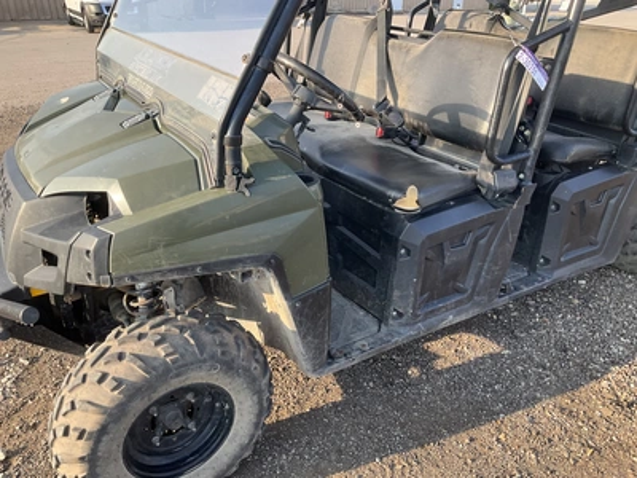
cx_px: 318
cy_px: 239
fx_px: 534
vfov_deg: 48.2
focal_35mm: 29
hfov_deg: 61.7
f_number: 1.8
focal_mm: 3
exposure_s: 1/256
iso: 25
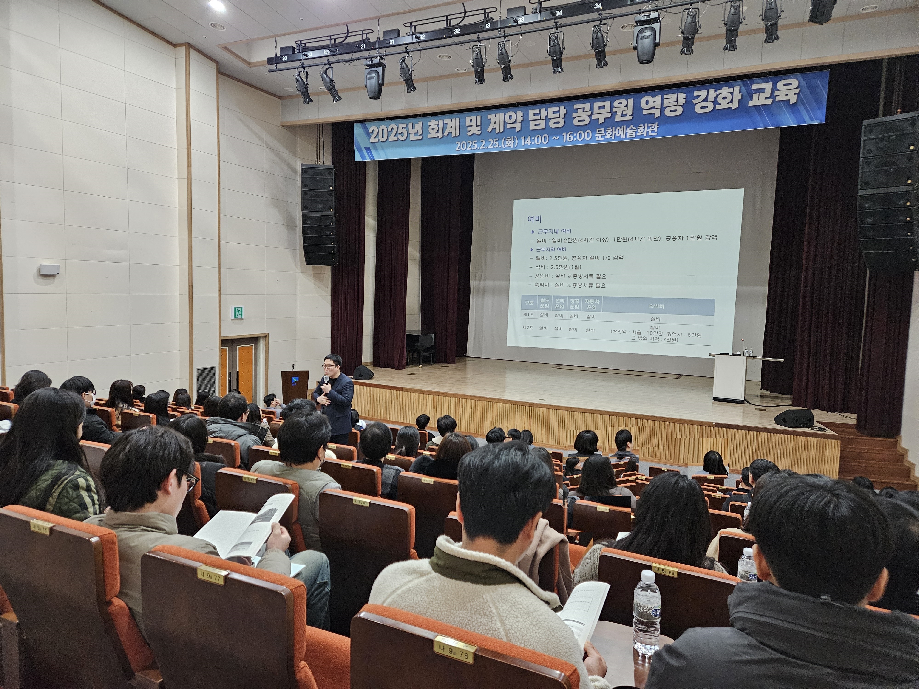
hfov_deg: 73.9
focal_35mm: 23
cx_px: 460
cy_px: 344
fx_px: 611
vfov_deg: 58.9
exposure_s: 1/120
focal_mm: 5.4
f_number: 1.8
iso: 800
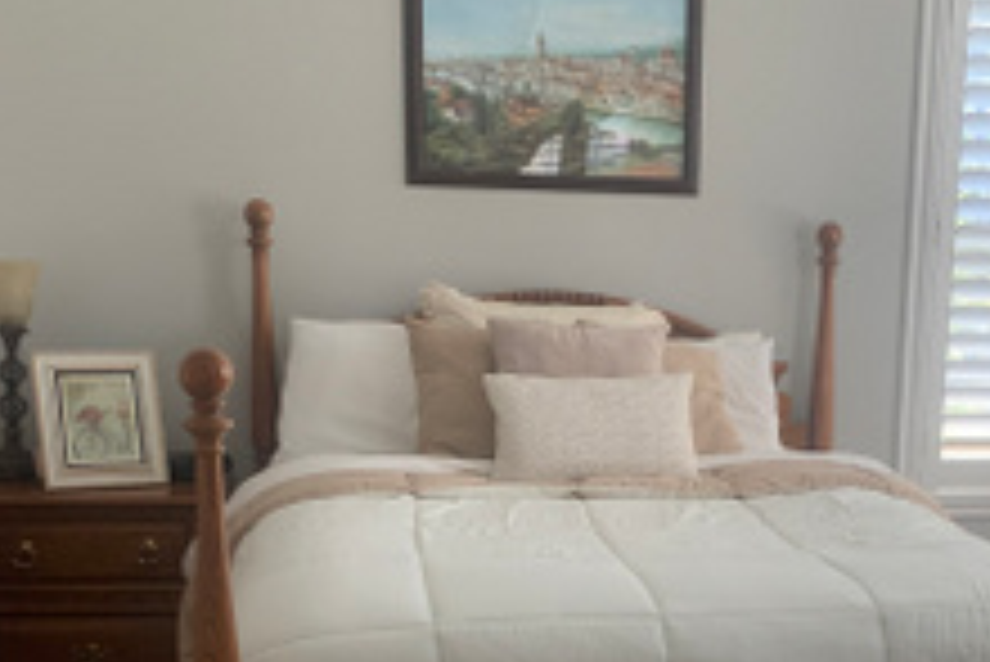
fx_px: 1624
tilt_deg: -14.0
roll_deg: -1.6
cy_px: 612
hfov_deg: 33.3
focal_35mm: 59
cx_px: 734
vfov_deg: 22.4
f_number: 1.8
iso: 80
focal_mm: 4.25
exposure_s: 1/121
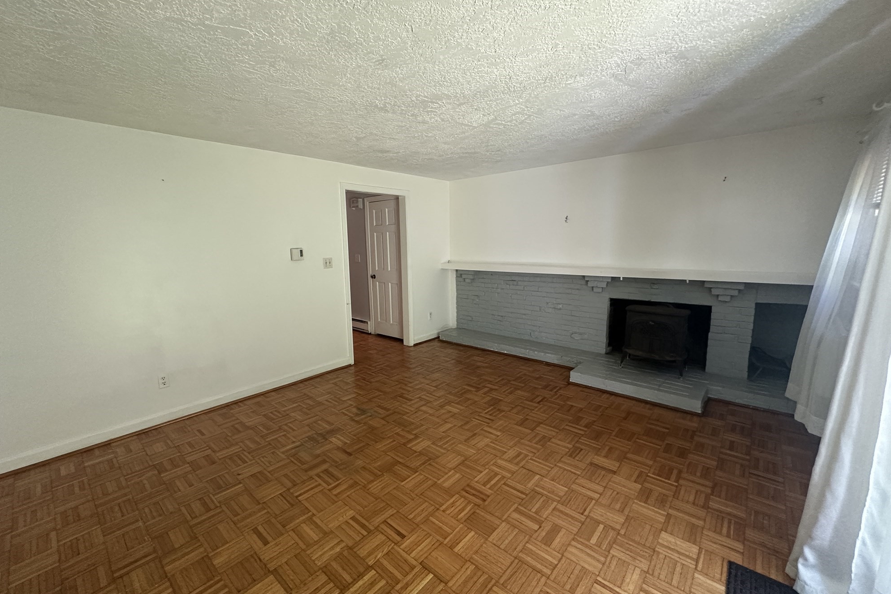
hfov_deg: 100.4
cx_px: 434
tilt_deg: -8.0
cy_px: 293
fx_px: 371
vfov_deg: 77.3
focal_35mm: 15
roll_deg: +1.1
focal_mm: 2.22
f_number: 2.2
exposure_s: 1/60
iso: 400
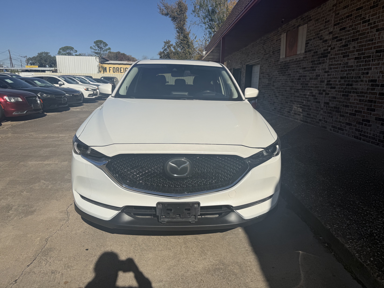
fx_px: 266
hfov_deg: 71.6
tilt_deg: -12.2
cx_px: 192
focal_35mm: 24
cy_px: 144
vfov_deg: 56.8
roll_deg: +0.0
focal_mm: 6.76
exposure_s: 1/10309
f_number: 1.78
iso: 80
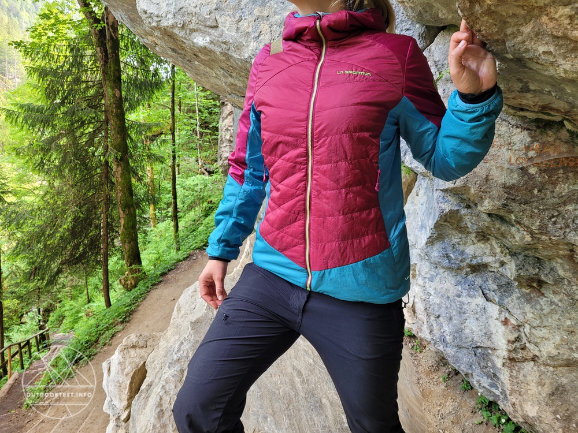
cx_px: 289
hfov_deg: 67.3
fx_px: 434
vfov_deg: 53.1
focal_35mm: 26
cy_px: 216
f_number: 1.8
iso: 125
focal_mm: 5.4
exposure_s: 1/100
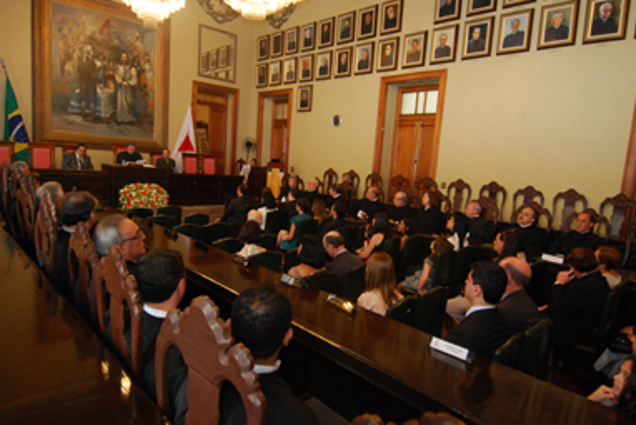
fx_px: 389
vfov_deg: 57.3
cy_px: 215
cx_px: 316
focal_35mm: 22
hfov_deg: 78.6
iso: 800
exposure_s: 1/30
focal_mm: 14
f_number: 4
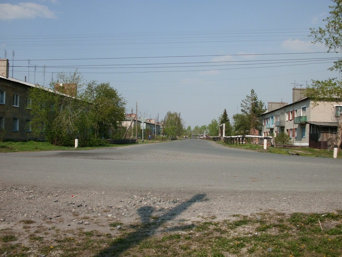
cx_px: 171
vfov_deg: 39.7
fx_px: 356
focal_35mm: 36
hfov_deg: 51.4
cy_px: 128
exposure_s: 1/320
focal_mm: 6.3
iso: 64
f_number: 7.3
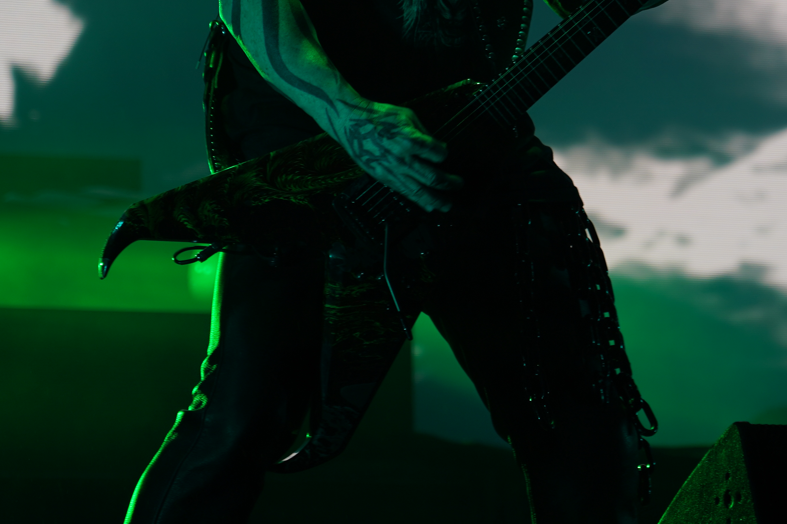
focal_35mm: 231
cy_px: 31
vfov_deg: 5.9
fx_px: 5050
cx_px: 558
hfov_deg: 8.9
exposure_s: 1/125
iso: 100
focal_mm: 105
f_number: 4
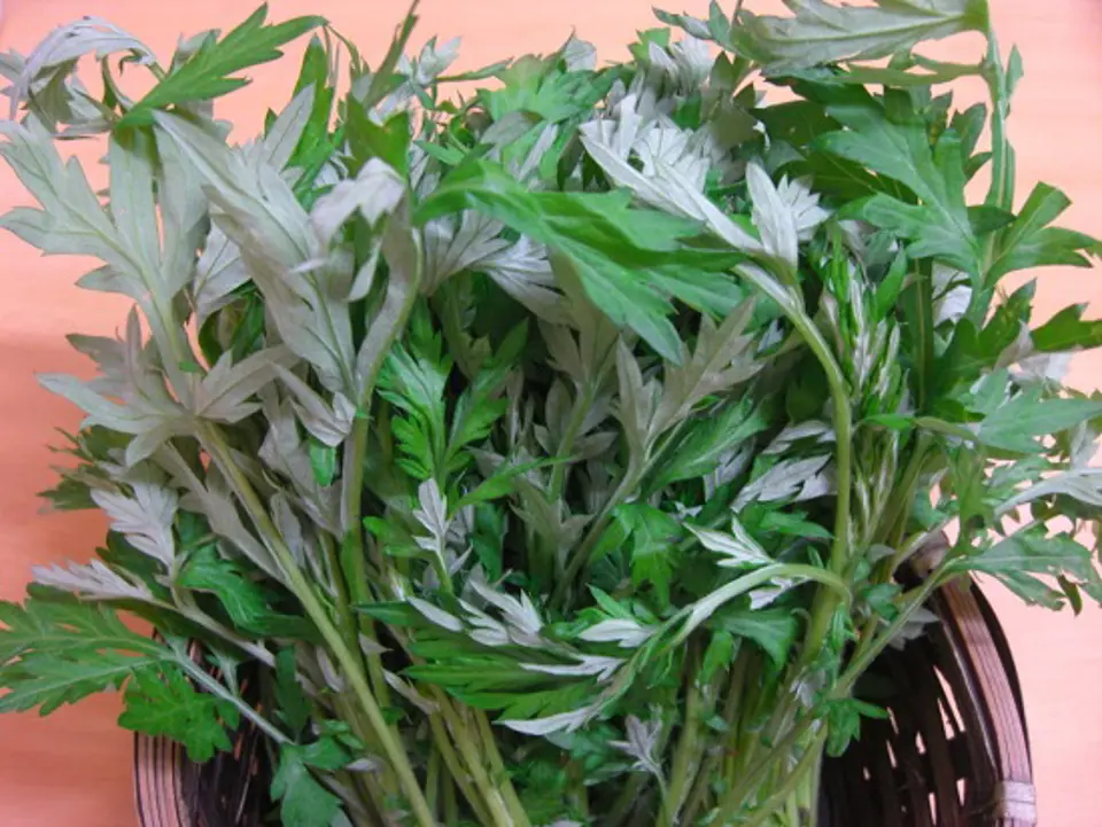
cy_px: 414
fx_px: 1210
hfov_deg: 49.0
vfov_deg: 37.8
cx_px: 551
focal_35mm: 38
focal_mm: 7.9
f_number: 2.8
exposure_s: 1/10
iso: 200
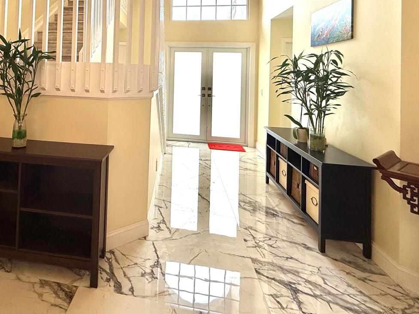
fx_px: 278
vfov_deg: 55.1
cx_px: 130
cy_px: 66
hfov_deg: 71.1
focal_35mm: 23
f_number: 2.2
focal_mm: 2.22
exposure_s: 1/120
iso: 50
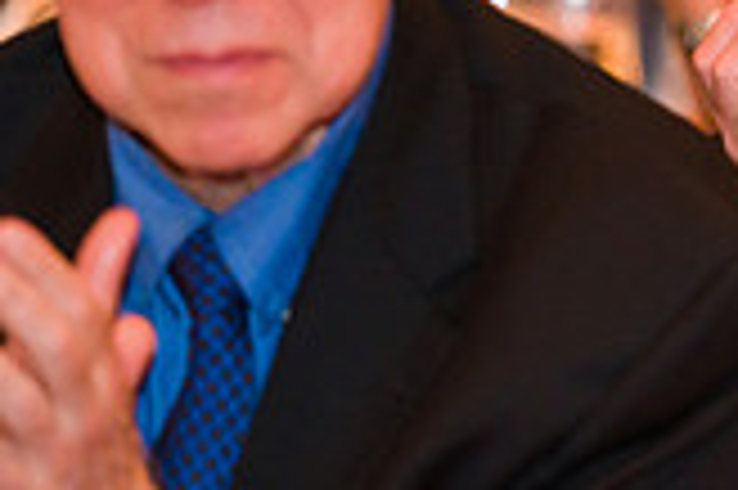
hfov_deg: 3.9
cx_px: 945
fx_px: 10895
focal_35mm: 532
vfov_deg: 2.6
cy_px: -117
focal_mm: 150
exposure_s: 1/200
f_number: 3.2
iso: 1600
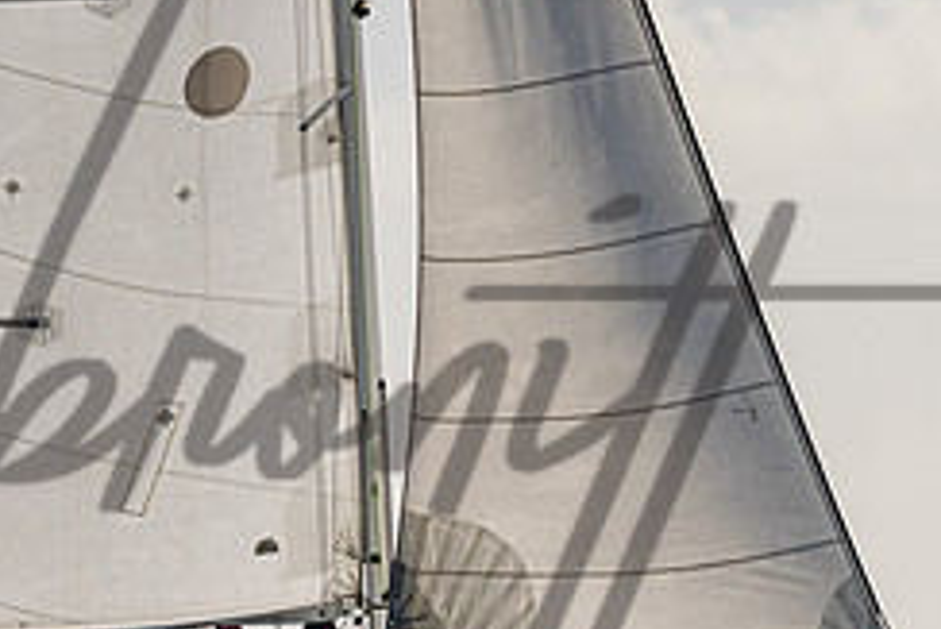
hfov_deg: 2.6
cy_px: 564
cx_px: 357
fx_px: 21027
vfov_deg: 1.7
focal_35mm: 804
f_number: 6.3
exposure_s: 1/8000
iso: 400
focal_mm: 250
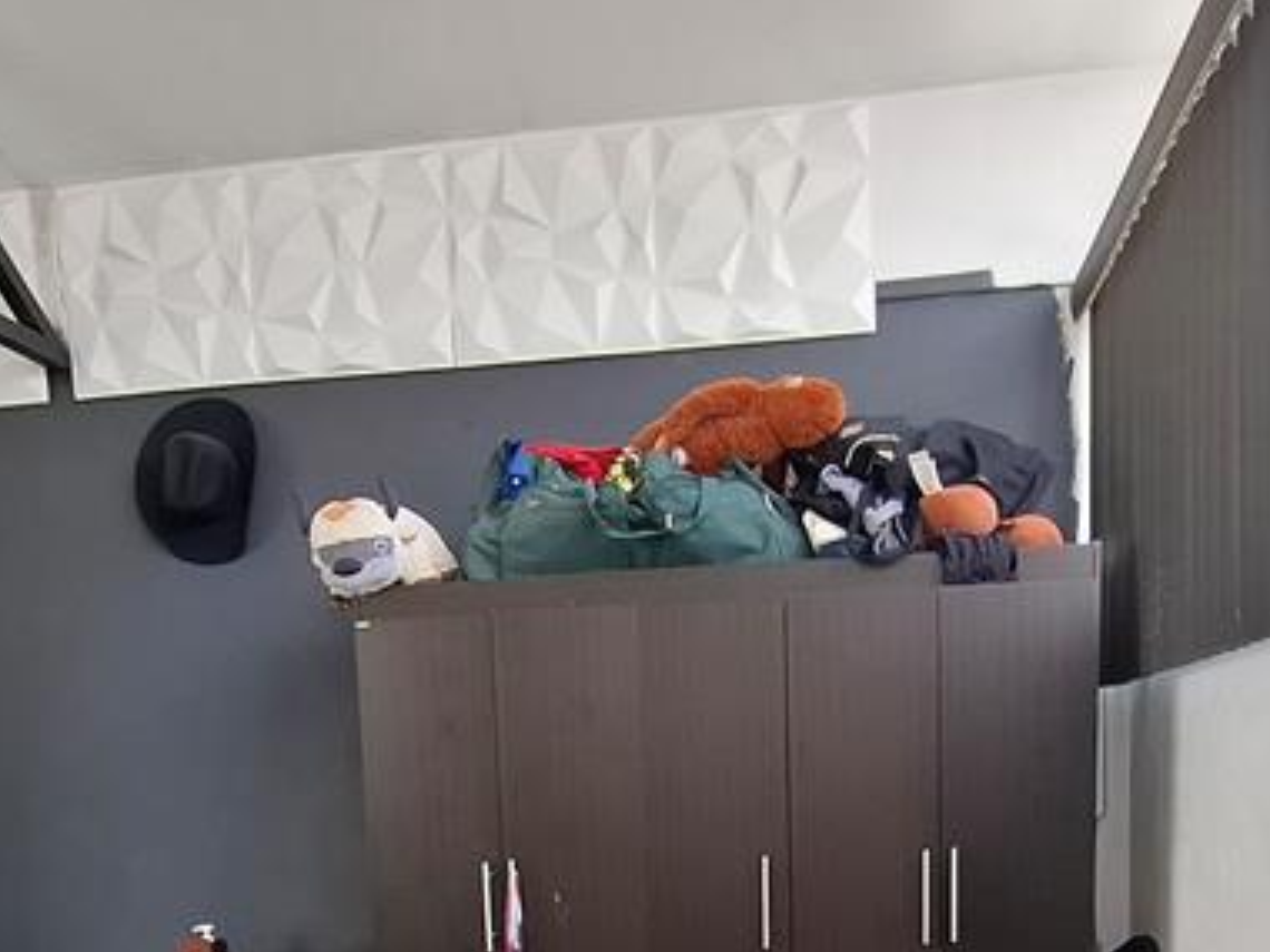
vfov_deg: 36.5
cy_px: 955
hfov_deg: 52.6
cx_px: 628
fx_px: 1284
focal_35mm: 35
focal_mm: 1.74
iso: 40
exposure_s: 1/60
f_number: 2.2
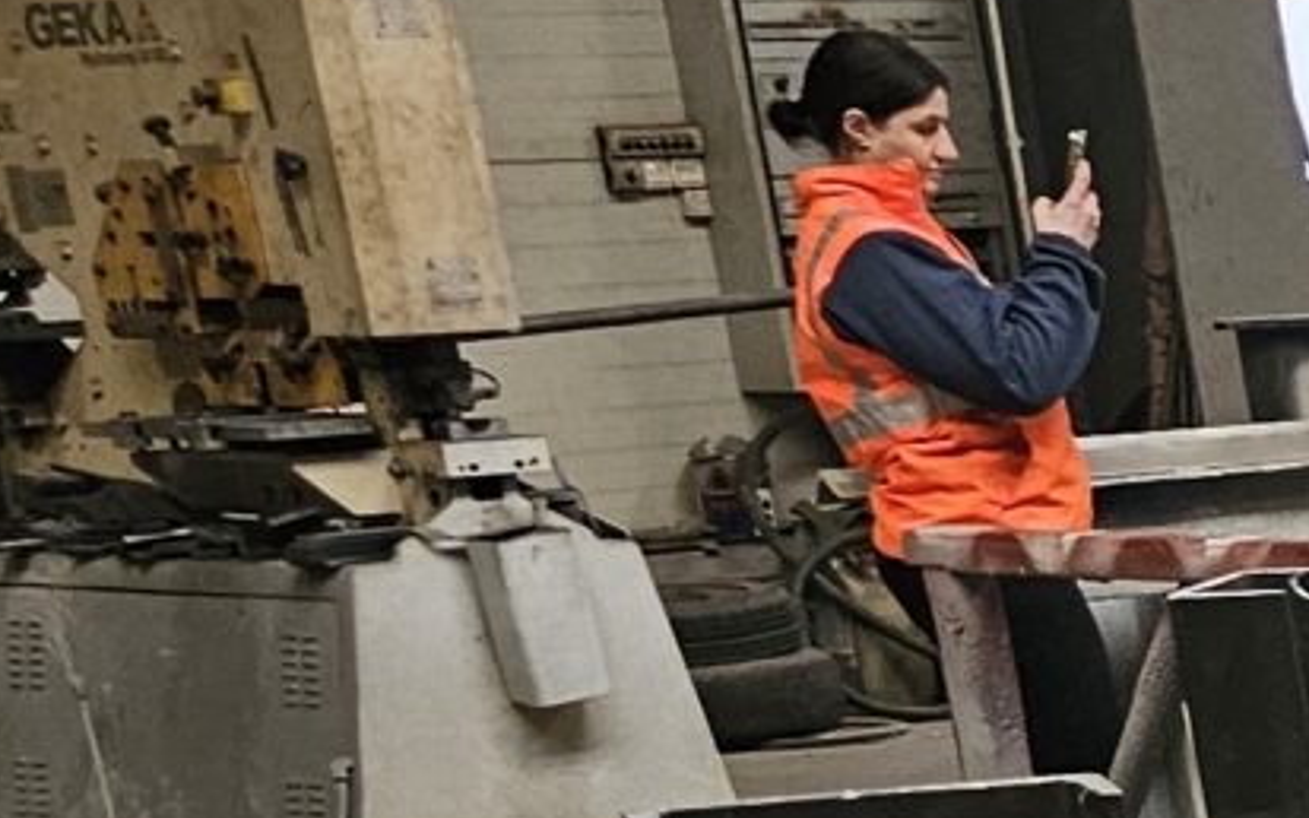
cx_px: 3702
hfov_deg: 10.5
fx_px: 5386
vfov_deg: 8.1
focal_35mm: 151
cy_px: 1829
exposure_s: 1/100
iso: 200
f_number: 1.7
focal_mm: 6.3
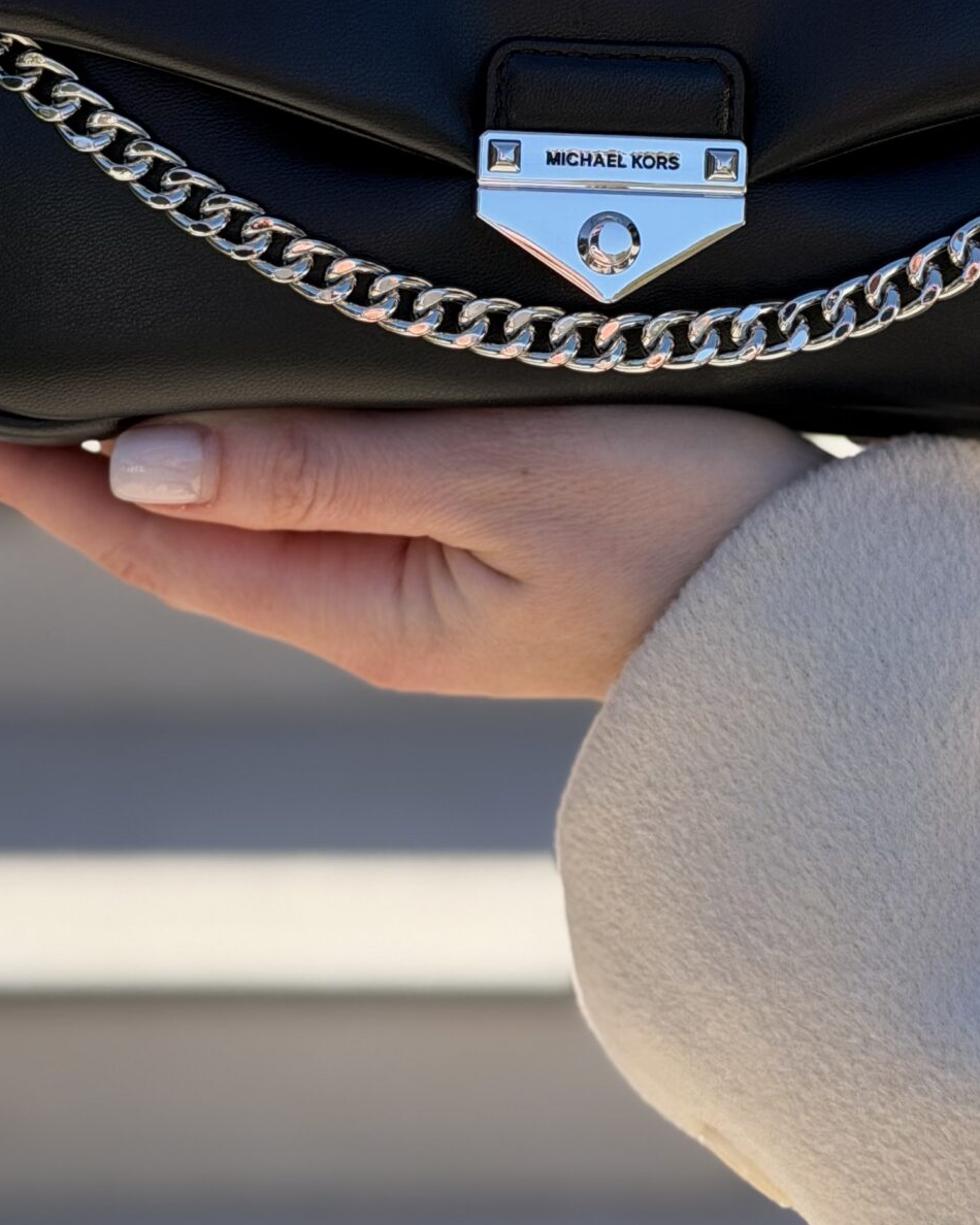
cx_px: 648
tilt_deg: -11.9
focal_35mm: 101
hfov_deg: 15.2
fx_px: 3663
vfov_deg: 18.7
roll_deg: -1.7
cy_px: 123
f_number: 1.78
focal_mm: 6.76
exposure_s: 1/2146
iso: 100
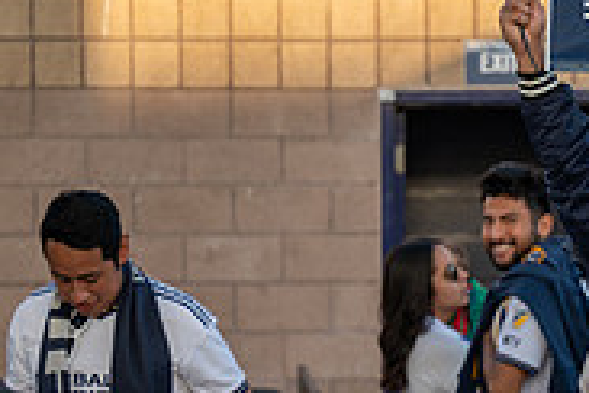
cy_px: 428
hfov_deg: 9.1
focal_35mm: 222
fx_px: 3632
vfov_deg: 6.2
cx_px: 747
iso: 320
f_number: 2.8
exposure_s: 1/800
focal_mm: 70
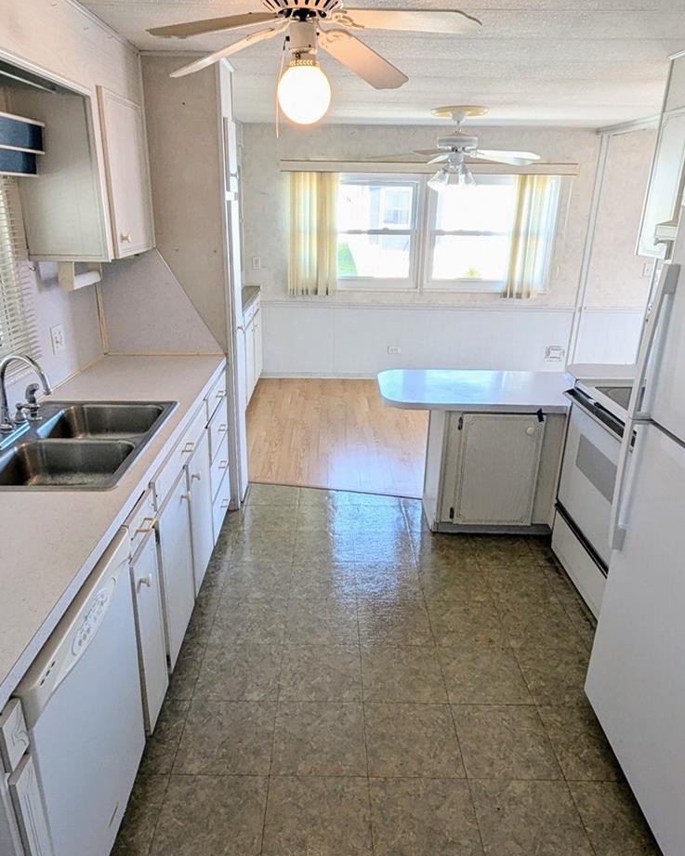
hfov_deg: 63.1
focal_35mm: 22
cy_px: 428
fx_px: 557
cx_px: 324
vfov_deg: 75.0
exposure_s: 1/60
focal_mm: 1.95
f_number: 2.2
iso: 53
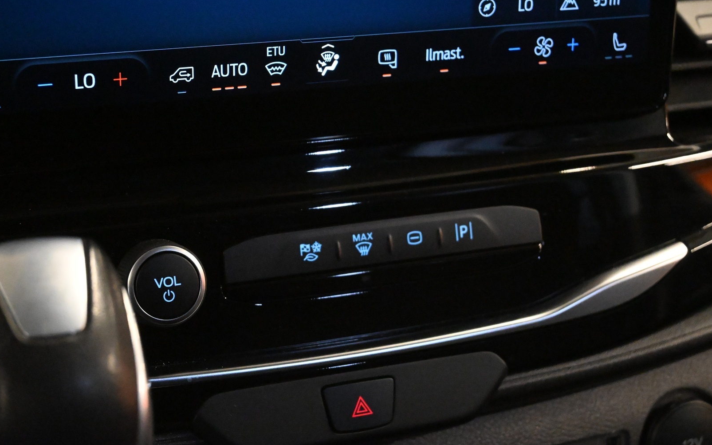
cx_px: 356
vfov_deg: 18.0
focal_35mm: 73
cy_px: 227
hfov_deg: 28.4
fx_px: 1407
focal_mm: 47
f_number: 6
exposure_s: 1/125
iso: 12800
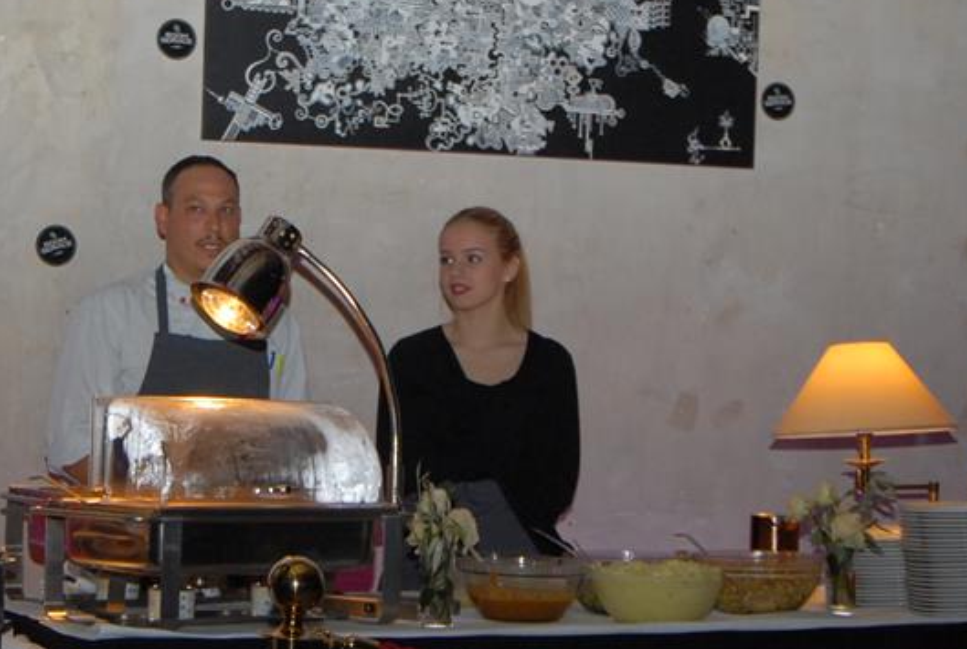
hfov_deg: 21.6
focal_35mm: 94
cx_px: 336
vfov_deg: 14.6
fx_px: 2532
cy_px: 355
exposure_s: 1/160
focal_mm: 29
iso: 400
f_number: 5.6
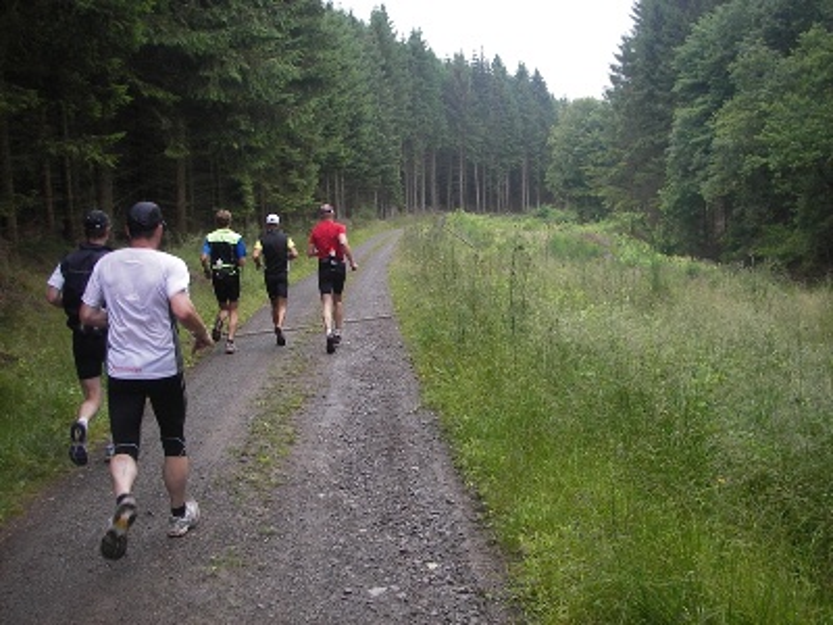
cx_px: 416
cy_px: 312
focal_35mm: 38
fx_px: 914
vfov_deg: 37.7
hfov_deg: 49.0
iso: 50
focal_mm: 6.3
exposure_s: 1/80
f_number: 3.3
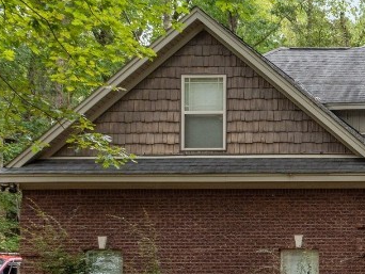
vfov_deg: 21.0
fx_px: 718
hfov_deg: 23.5
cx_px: 530
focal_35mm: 68
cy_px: 262
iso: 320
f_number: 6.3
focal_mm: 14
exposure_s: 1/160
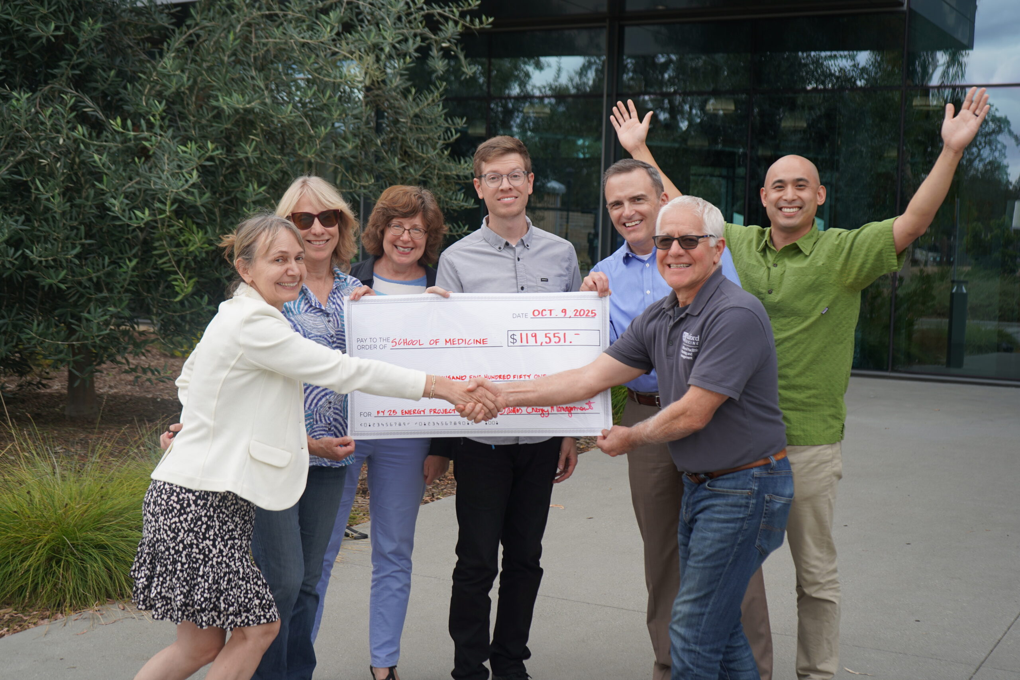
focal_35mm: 48
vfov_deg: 28.1
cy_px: 340
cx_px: 510
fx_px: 1360
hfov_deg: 41.1
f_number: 4.5
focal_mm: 48
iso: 100
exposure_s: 1/200
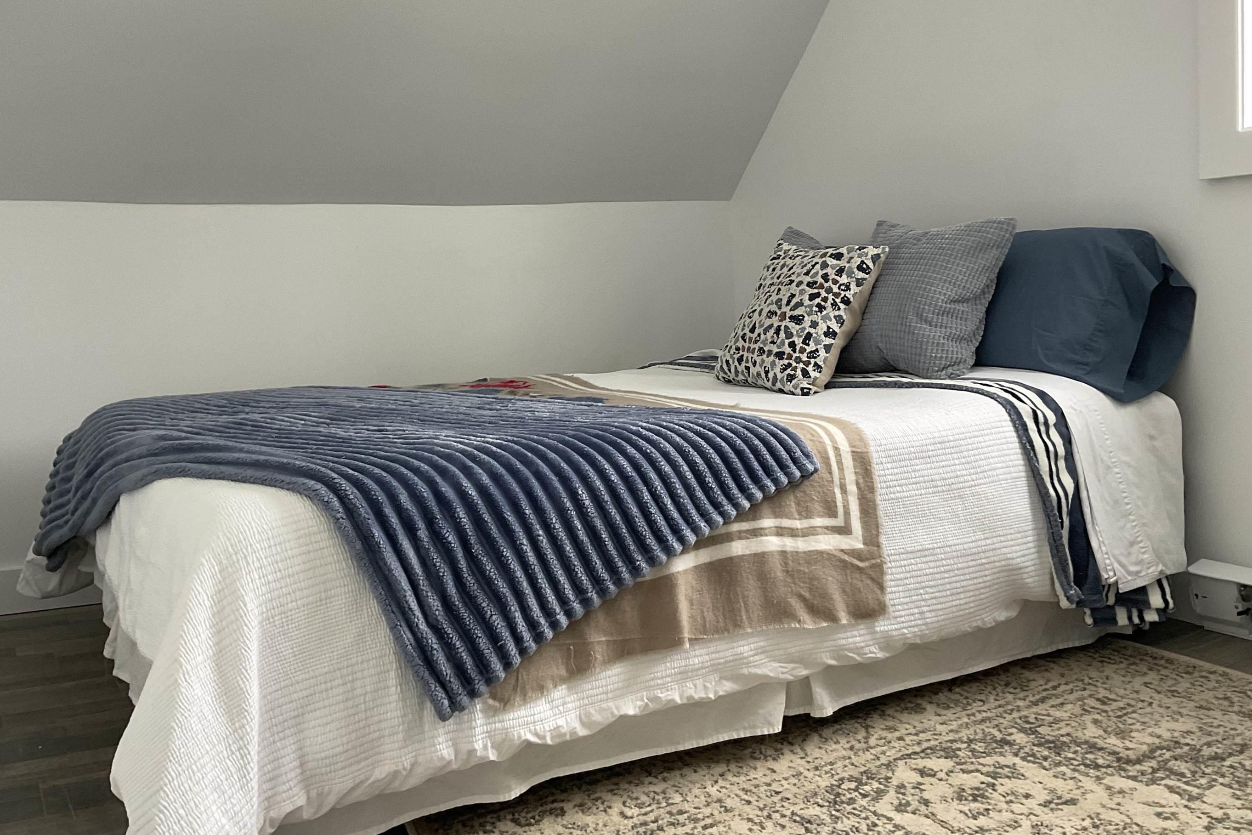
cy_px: 348
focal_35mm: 34
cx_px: 645
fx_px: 1182
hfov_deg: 55.8
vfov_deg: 38.8
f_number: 1.8
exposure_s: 1/122
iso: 64
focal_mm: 3
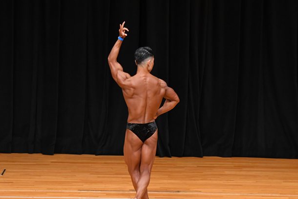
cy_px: 110
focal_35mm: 276
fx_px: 2284
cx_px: 173
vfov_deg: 5.0
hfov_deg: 7.5
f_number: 5.6
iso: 3200
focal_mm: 145
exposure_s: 1/400
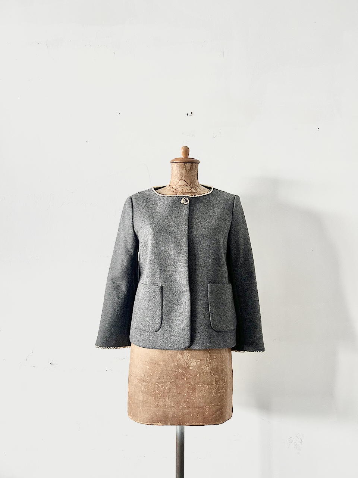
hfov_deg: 53.1
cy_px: 239
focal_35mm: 26
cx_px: 179
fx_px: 359
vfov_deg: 67.3
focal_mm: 5.7
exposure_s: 1/95
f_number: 1.5
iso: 125
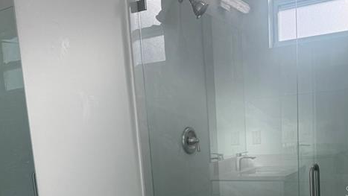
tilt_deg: -9.8
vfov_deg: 26.4
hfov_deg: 47.2
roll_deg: +4.5
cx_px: 201
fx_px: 397
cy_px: 191
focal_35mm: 43
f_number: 1.78
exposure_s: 1/414
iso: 80
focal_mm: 6.76
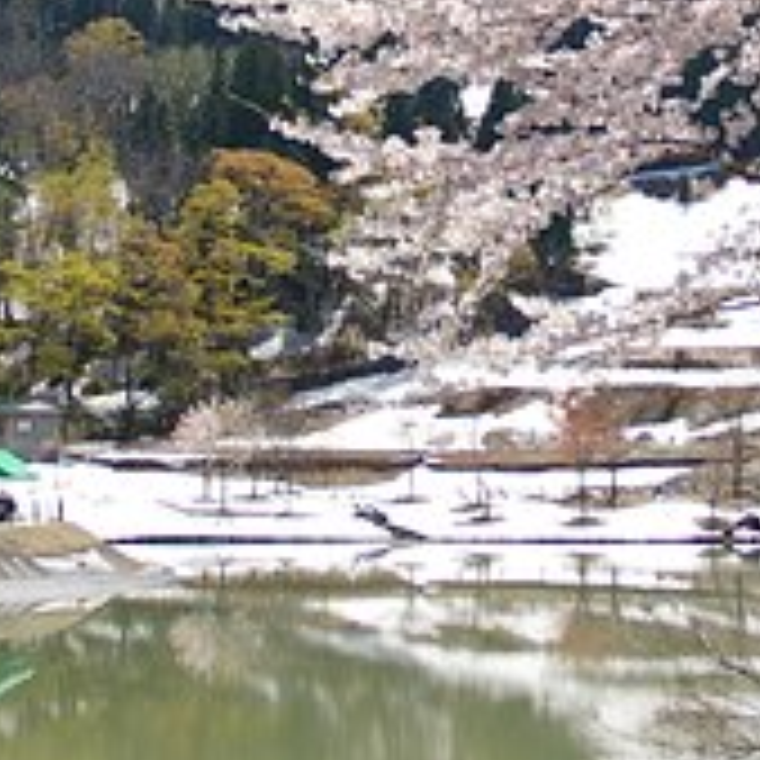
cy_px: 99
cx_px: 432
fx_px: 1913
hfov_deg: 22.5
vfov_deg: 22.0
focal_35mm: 77
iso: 200
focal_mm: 20
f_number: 2.8
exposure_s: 1/2000
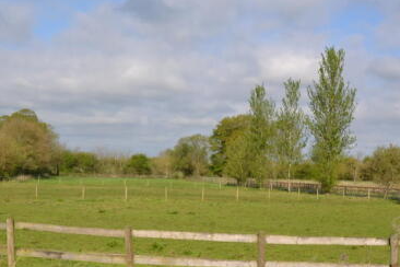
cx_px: 164
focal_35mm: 59
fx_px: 656
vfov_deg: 23.0
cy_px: 158
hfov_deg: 33.8
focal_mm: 22
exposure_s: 1/250
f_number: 8
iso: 100
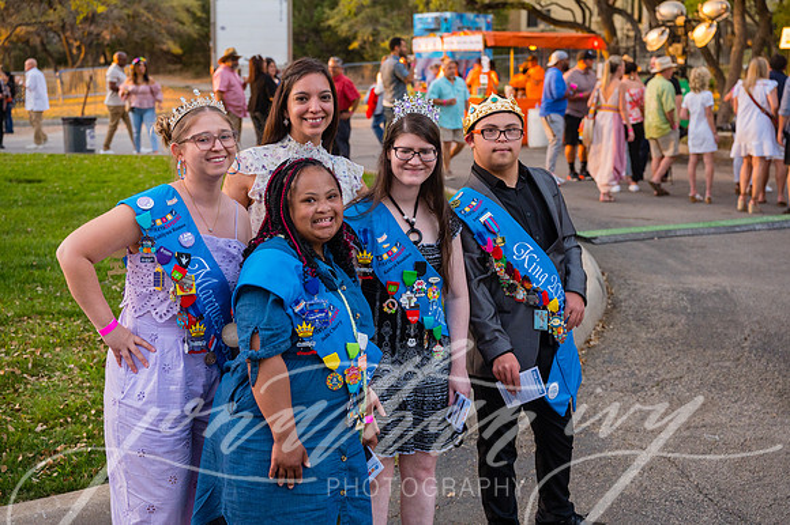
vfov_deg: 27.2
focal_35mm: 50
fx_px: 1086
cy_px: 254
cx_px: 395
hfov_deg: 40.0
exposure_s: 1/800
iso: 1600
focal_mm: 48
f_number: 4
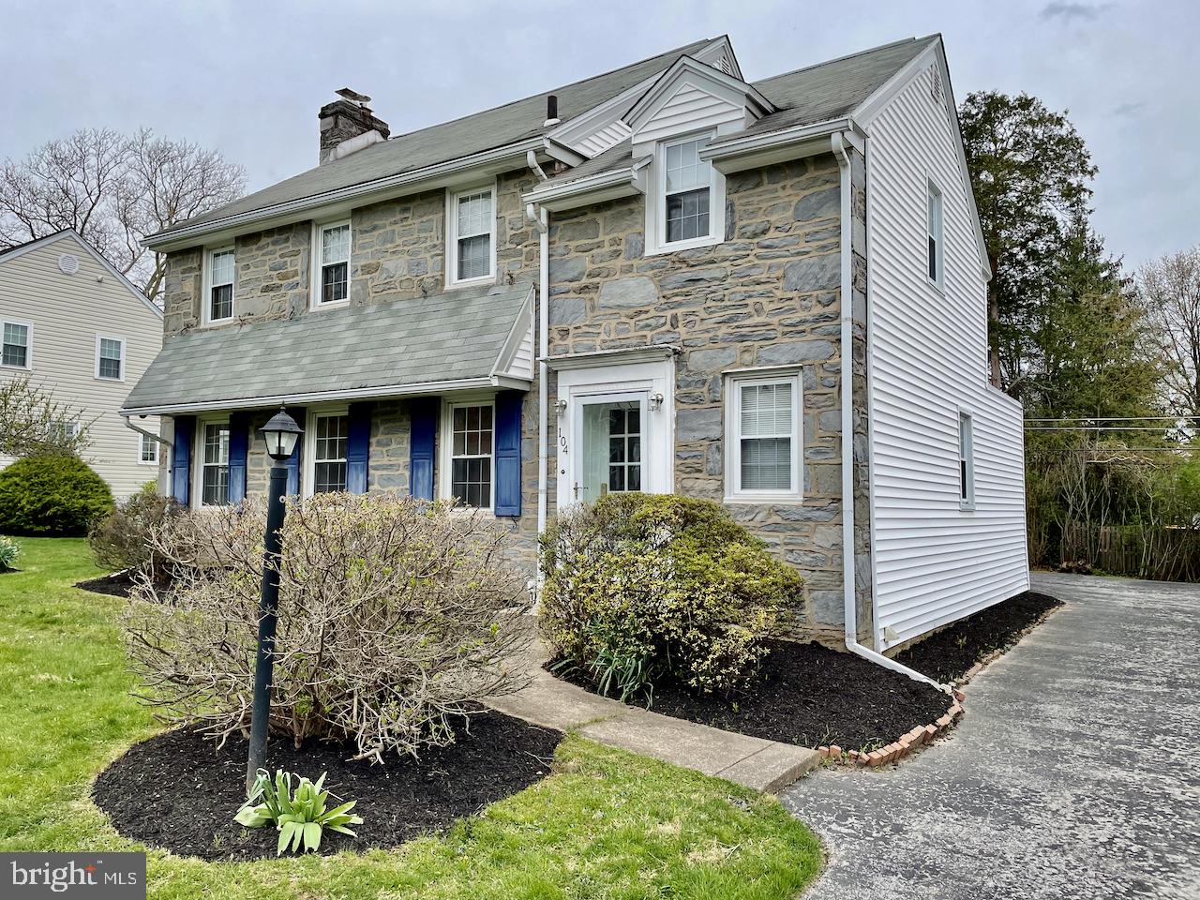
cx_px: 600
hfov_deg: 67.3
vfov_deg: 53.1
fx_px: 901
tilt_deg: +3.2
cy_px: 450
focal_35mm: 26
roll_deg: -0.8
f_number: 1.6
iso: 32
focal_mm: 4.2
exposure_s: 1/1642
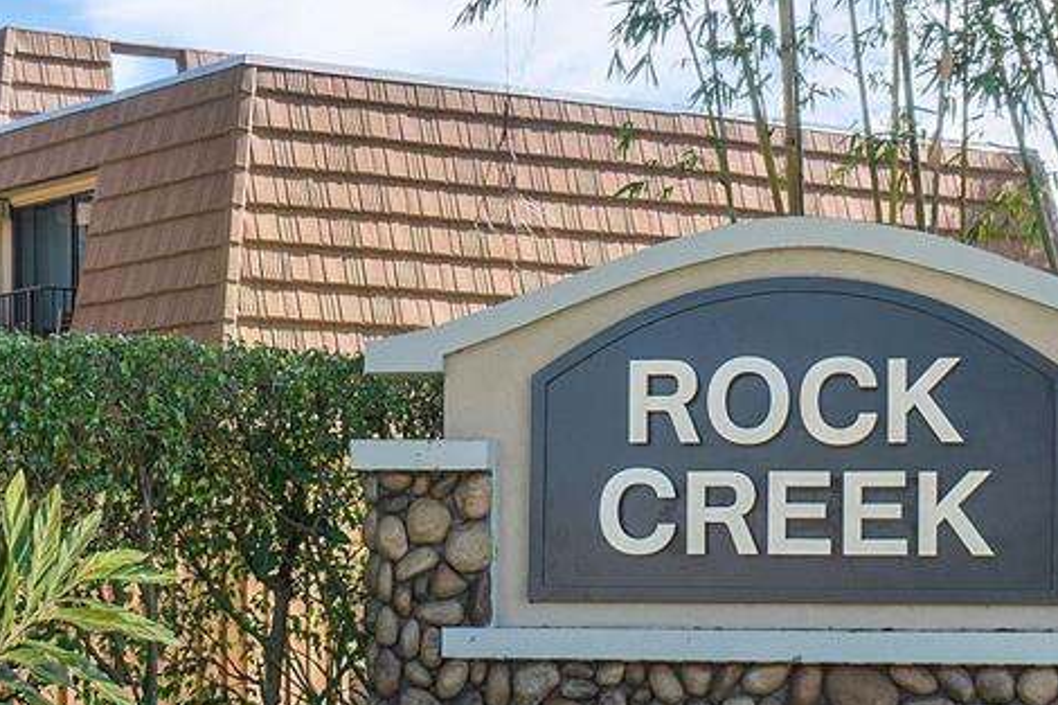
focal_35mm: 92
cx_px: 446
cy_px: 619
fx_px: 2703
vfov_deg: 14.7
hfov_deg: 22.1
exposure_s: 1/50
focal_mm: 18
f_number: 11
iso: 160
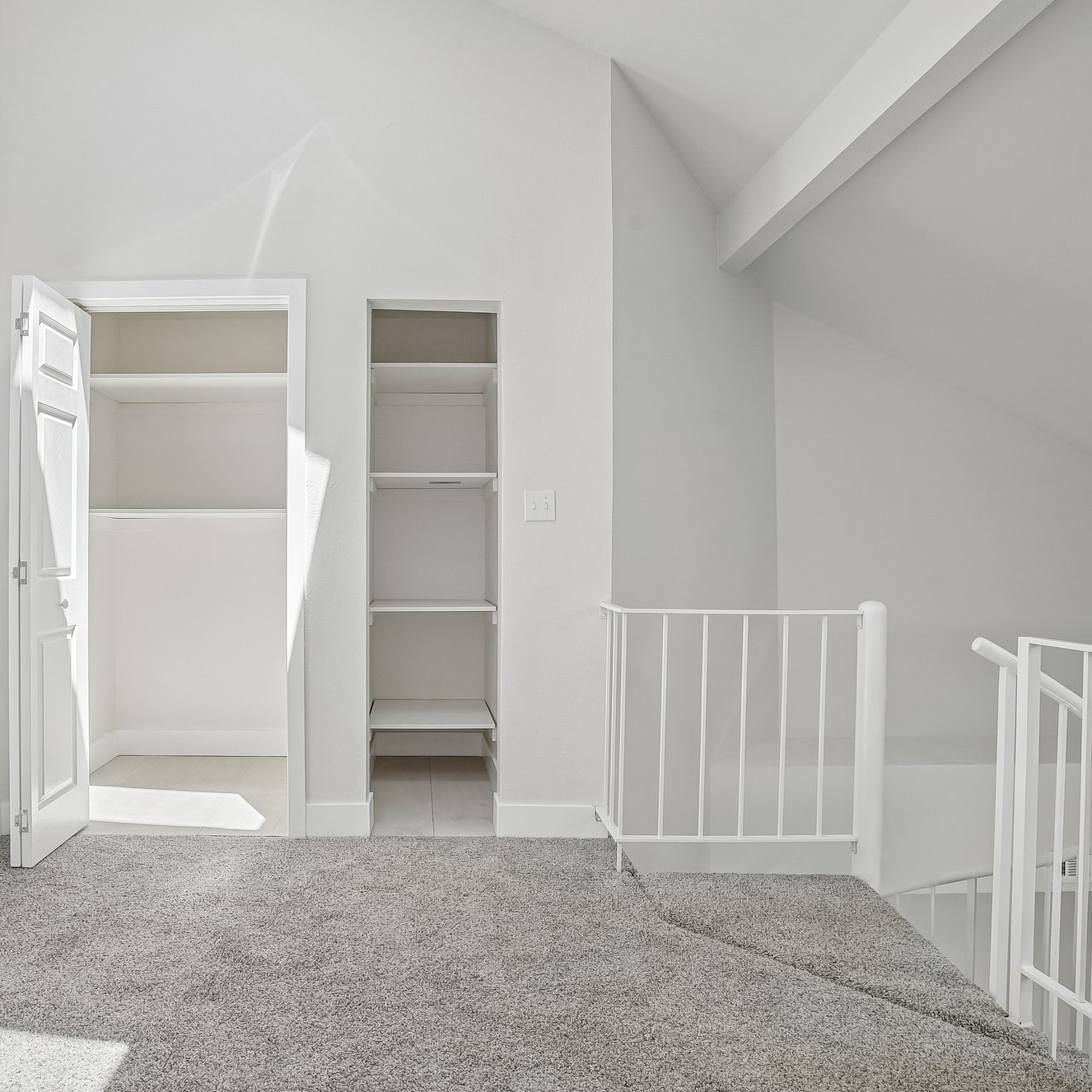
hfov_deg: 71.1
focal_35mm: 21
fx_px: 749
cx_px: 417
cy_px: 549
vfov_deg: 72.1
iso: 400
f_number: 8
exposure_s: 1/200
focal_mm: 16
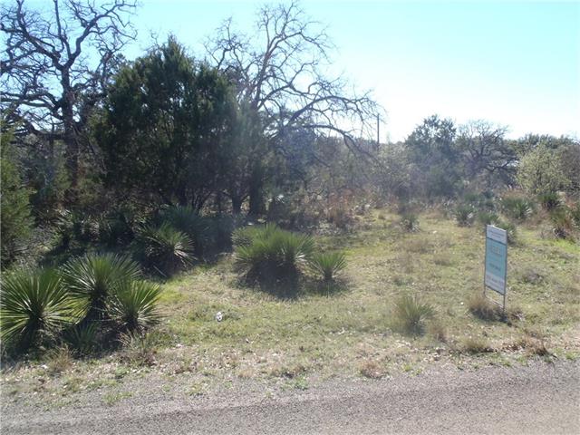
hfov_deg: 63.4
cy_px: 218
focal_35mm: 28
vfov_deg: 49.7
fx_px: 469
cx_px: 290
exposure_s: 1/500
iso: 125
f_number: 3.9
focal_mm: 5
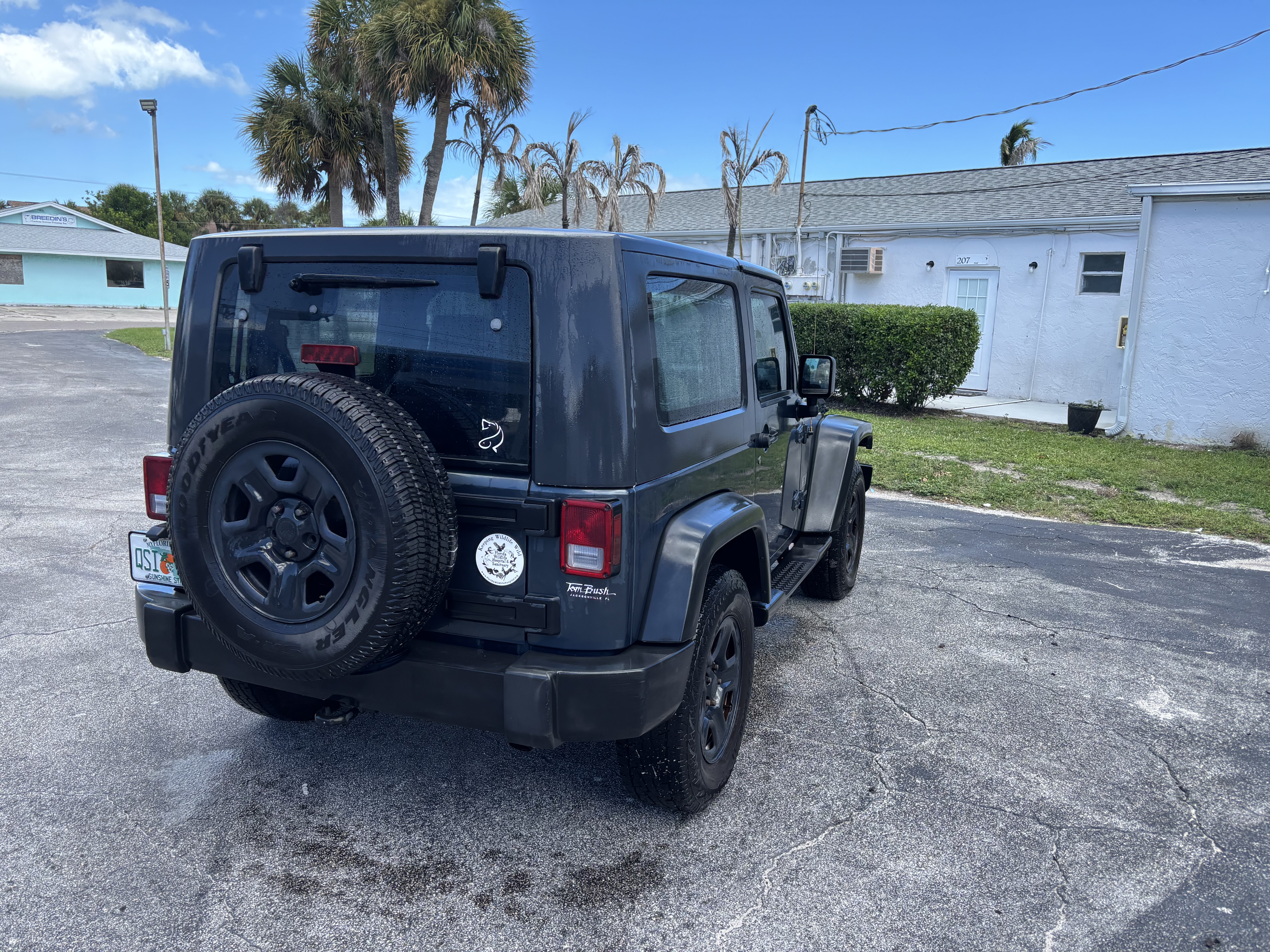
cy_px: 476
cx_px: 635
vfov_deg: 53.1
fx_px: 954
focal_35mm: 26
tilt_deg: -12.6
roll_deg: -1.3
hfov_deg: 67.3
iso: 50
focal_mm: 5.96
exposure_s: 1/997
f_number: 1.6
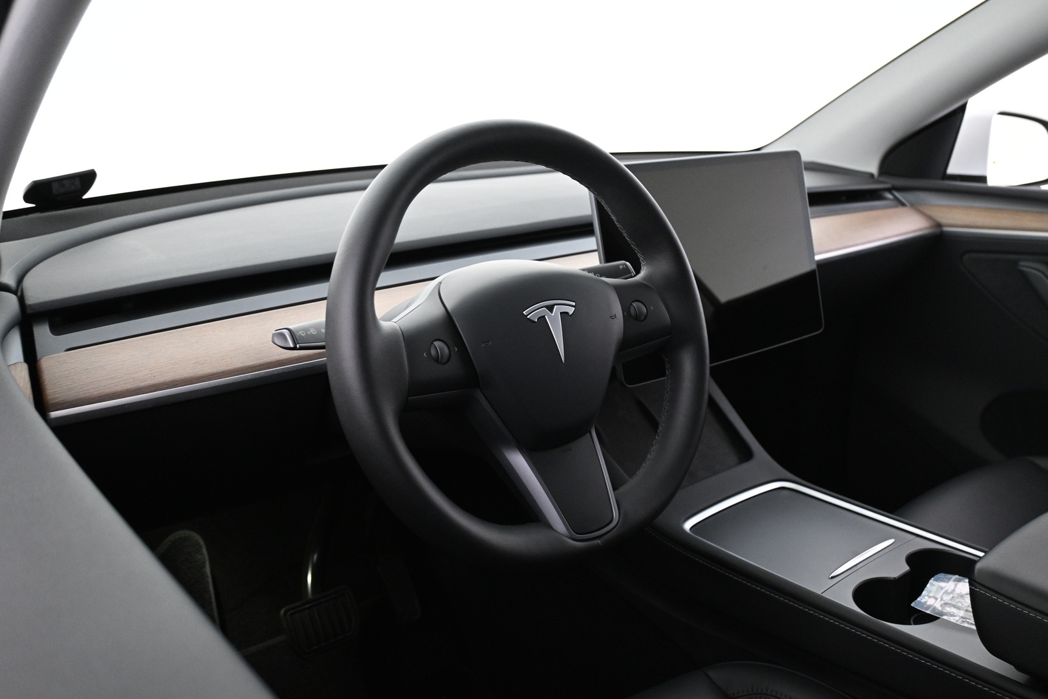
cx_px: 524
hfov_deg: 60.7
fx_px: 895
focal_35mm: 31
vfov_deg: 42.6
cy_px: 350
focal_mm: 20.5
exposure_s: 1/20
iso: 1600
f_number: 3.8
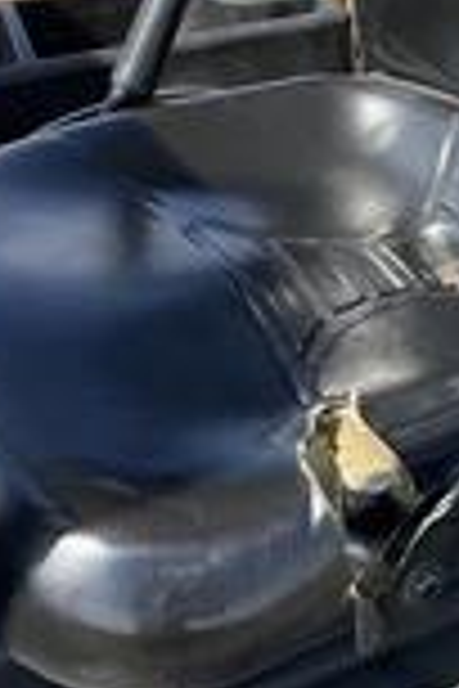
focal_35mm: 79
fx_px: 1511
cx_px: 549
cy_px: 49
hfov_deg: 16.6
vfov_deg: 24.8
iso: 25
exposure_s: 1/869
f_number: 1.8
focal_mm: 3
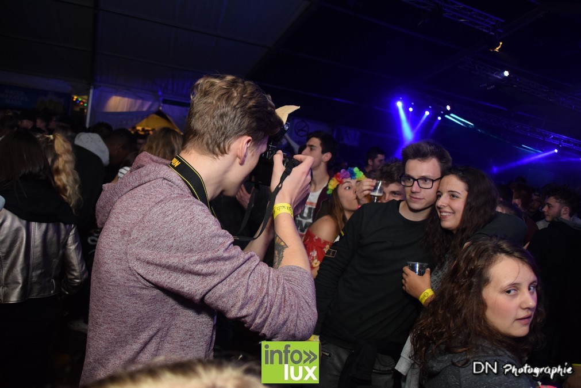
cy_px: 194
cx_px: 290
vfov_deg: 47.9
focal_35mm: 27
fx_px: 436
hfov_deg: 67.4
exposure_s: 1/40
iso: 1600
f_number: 3.5
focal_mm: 18
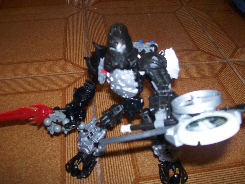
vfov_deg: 39.7
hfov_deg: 51.4
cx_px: 122
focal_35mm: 36
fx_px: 255
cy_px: 92
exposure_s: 1/64
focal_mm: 6
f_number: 2.7
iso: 140
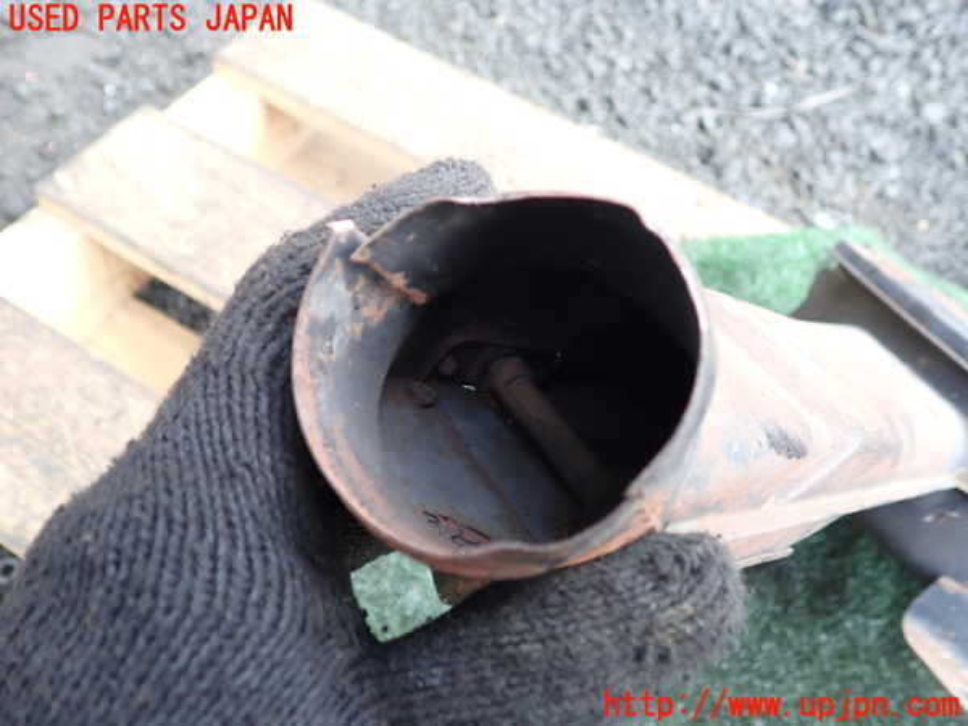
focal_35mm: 30
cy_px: 363
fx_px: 839
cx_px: 484
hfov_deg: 60.0
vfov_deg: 46.8
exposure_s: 1/60
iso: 160
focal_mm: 5.4
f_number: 2.3
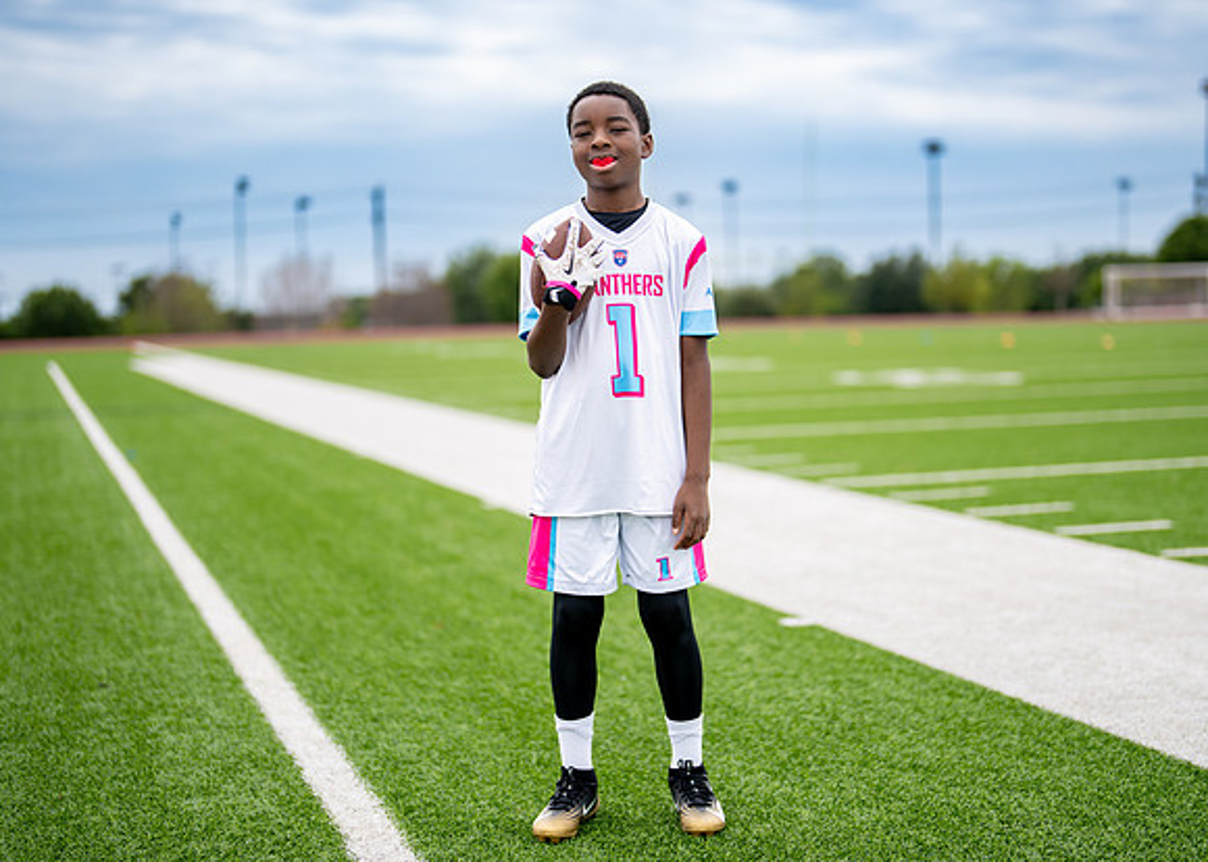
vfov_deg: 24.1
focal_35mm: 59
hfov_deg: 33.2
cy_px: 435
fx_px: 2023
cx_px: 639
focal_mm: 50
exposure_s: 1/6400
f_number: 1.2
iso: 100
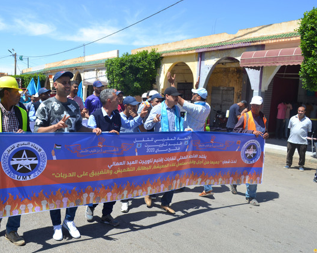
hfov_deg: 52.6
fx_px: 319
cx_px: 130
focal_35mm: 34
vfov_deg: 43.4
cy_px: 127
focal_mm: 20
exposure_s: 1/250
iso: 100
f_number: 8
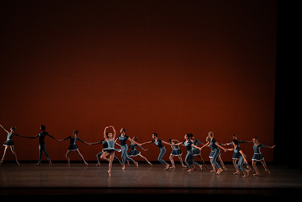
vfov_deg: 12.3
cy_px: 101
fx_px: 931
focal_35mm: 111
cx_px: 151
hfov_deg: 18.4
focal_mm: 111
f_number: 9
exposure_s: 1/400
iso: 5000
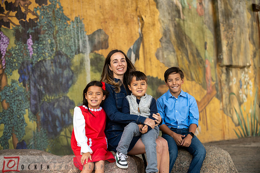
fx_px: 686
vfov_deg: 14.4
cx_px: 130
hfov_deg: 21.5
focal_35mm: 95
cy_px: 86
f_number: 3.5
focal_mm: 95
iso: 400
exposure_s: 1/250
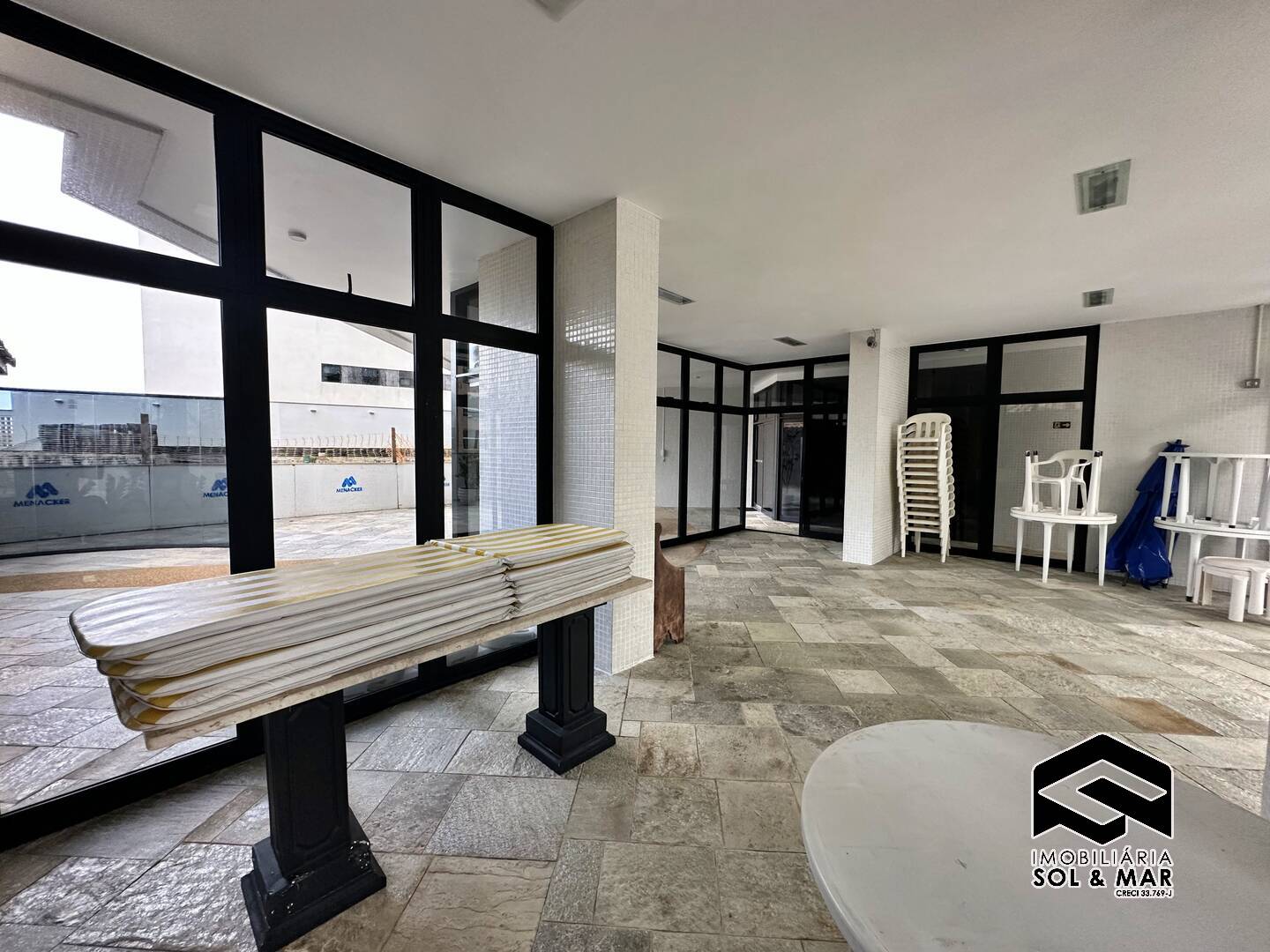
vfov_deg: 85.7
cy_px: 476
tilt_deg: -2.9
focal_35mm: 14
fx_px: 514
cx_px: 635
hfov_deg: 102.1
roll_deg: -0.6
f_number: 2.2
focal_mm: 2.22
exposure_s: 1/99
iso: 160
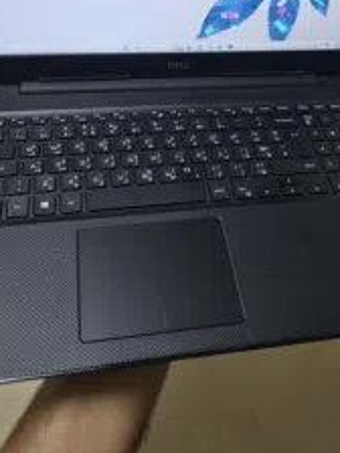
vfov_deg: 43.4
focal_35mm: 41
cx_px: 194
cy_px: 85
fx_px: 537
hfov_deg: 35.1
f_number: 1.7
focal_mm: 6.3
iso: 1000
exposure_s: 1/100
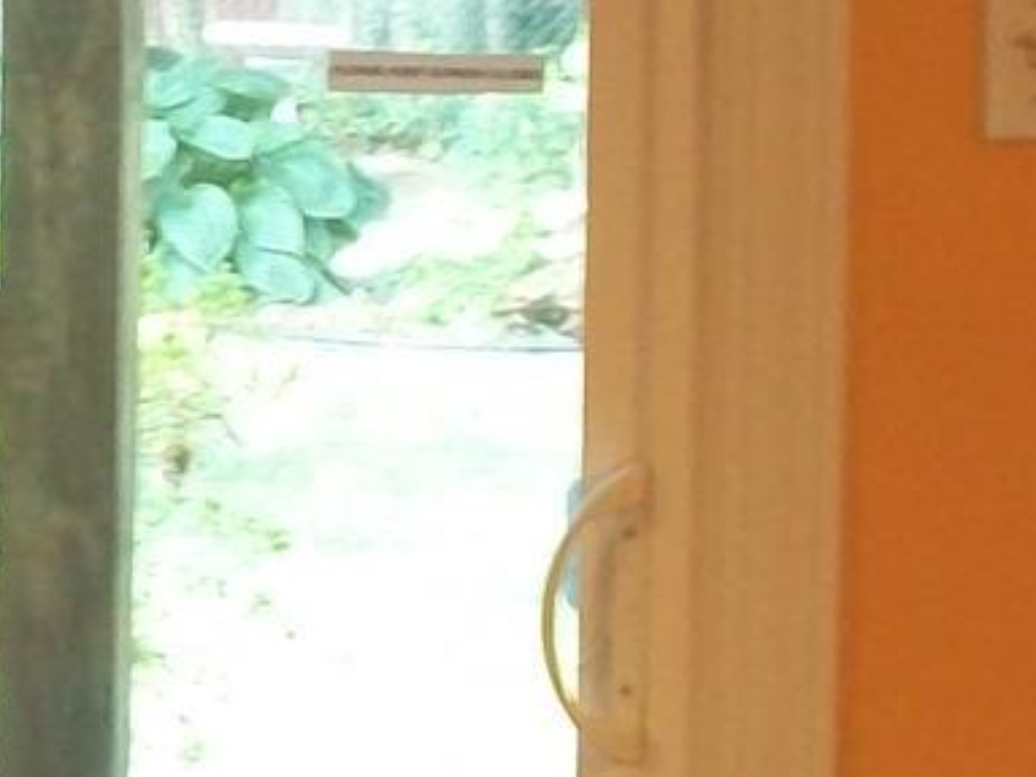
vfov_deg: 8.7
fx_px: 5116
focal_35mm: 171
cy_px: 208
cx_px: -206
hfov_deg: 11.3
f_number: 2.9
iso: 160
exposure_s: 1/20
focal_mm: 5.7
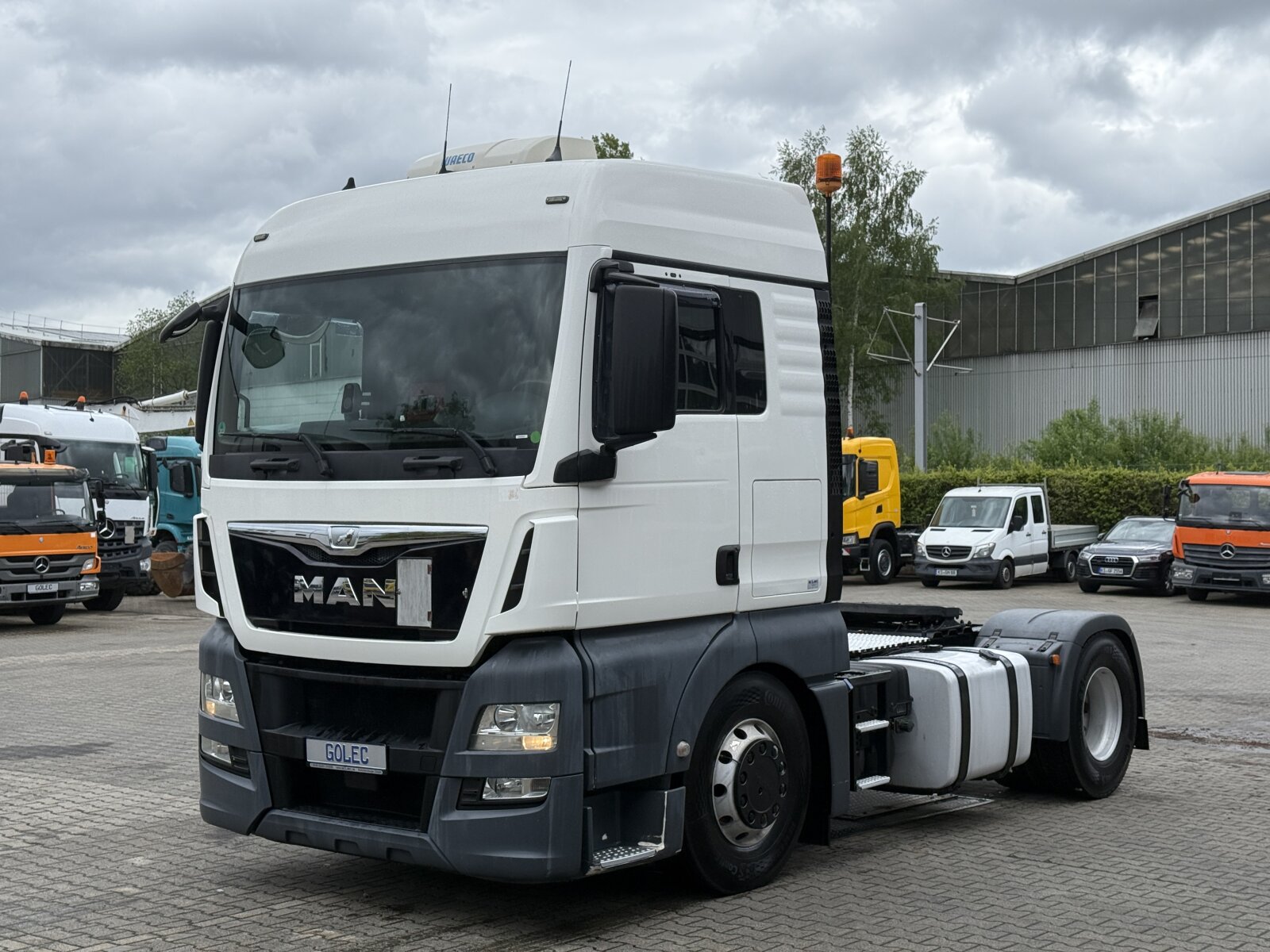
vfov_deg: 30.3
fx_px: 1761
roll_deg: -0.3
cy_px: 476
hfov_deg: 39.7
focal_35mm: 48
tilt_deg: +2.1
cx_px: 635
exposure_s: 1/3378
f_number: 1.78
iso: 64
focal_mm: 6.76
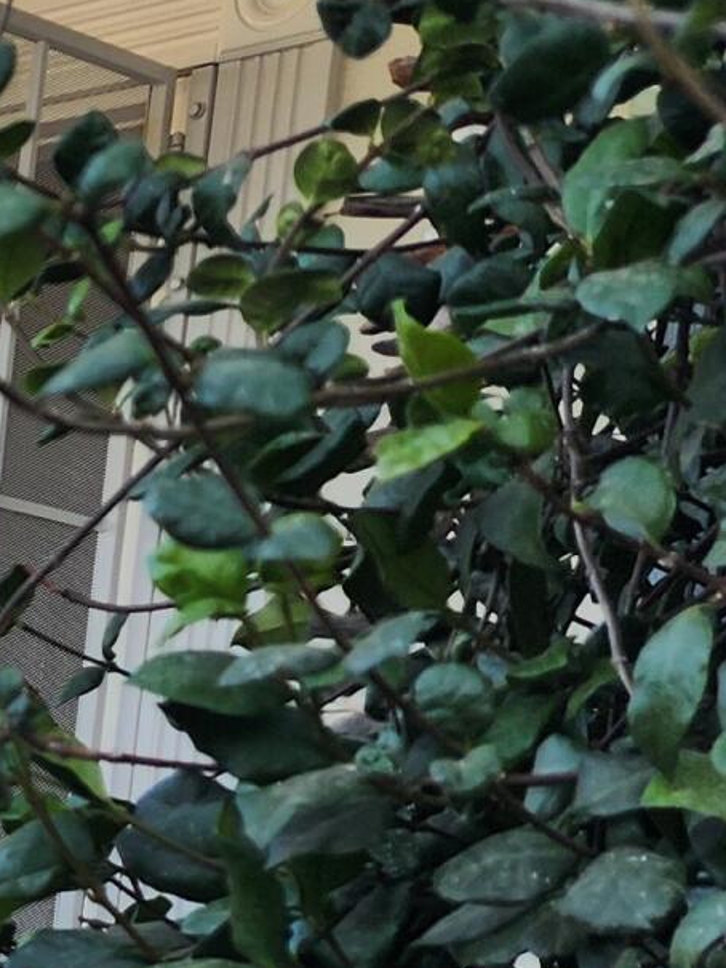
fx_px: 3187
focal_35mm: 114
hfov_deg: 10.3
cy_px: 1126
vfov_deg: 16.6
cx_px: -1274
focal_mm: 6.4
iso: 12
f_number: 1.8
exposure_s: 1/184
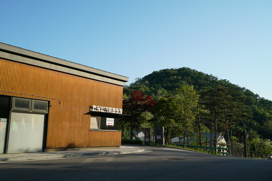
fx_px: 242
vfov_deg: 41.2
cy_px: 90
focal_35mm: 32
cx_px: 136
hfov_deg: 58.7
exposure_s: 1/400
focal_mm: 32
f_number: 9
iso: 250
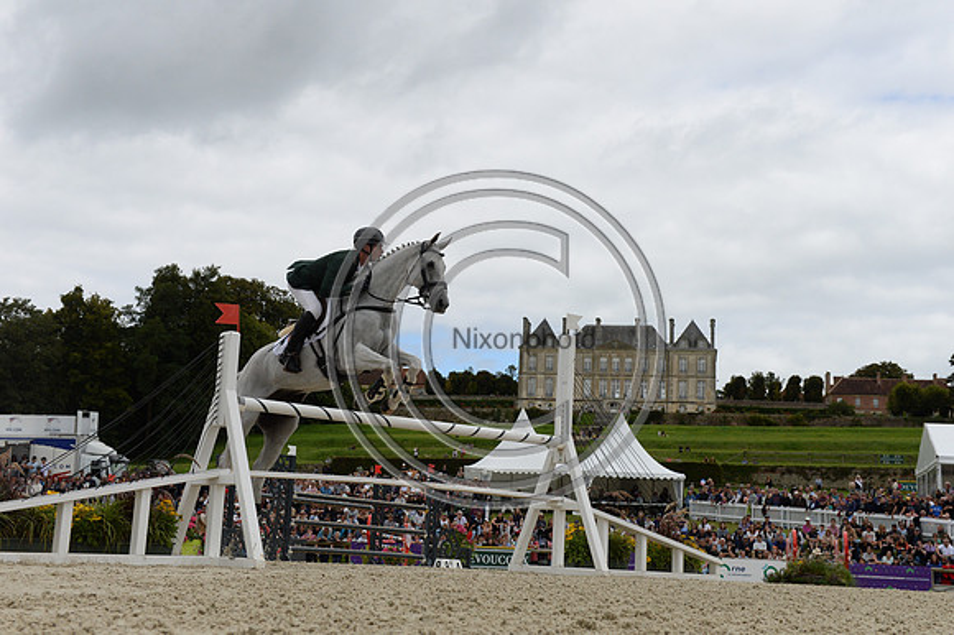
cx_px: 477
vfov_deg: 27.0
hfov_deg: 39.6
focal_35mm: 50
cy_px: 318
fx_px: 1324
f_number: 9
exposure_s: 1/3200
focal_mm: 50
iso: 1250
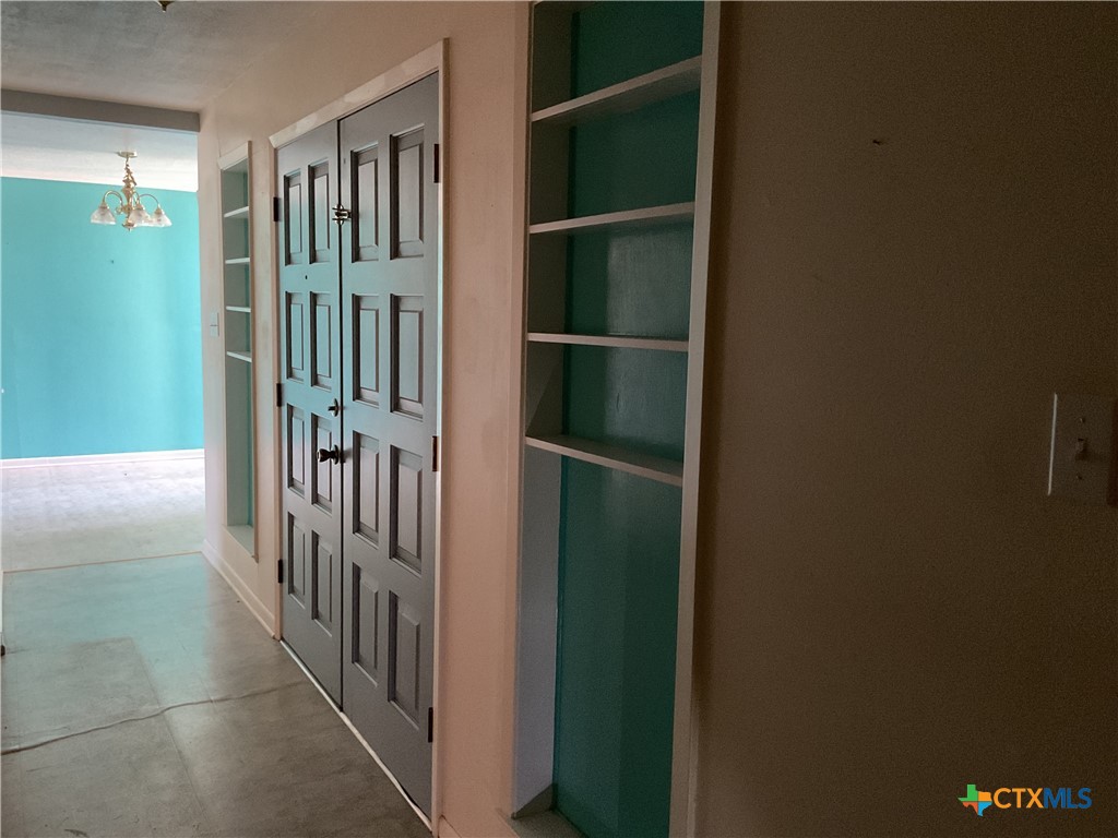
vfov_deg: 48.2
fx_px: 937
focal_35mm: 29
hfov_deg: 61.7
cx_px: 559
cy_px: 419
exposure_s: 1/25
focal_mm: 3
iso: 400
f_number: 1.8
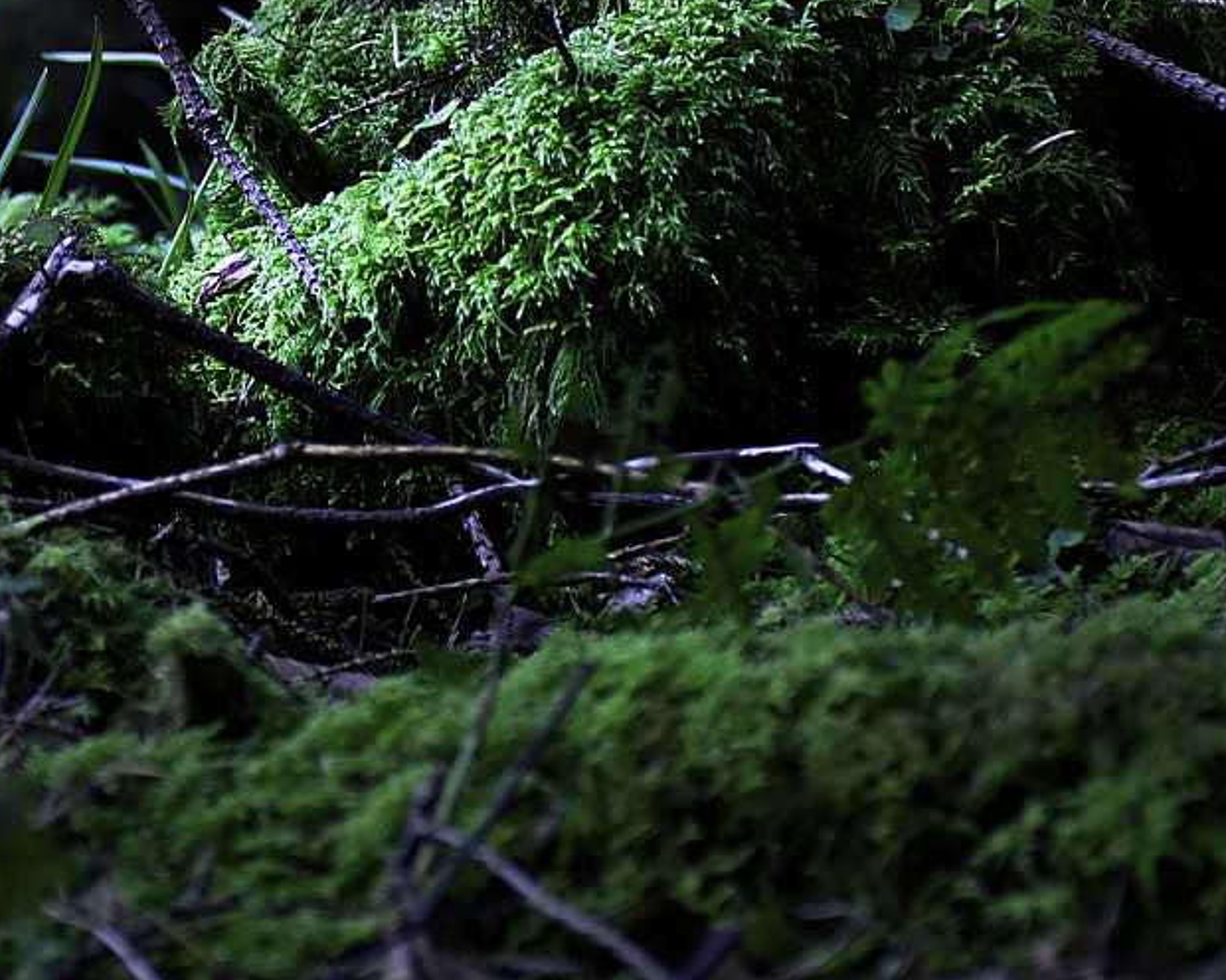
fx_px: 6858
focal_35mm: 189
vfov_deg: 8.1
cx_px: 138
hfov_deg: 10.2
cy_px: -51
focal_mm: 52
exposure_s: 1/80
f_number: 4.8
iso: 400
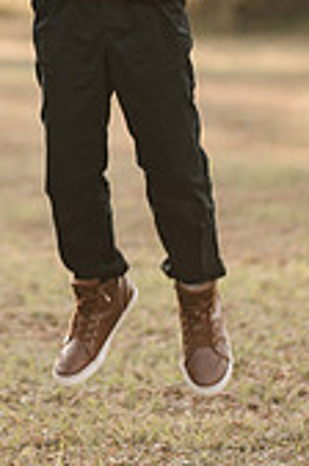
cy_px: -39
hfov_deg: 6.0
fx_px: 2934
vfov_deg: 9.0
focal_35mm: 227
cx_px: 25
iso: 80
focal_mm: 85
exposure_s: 1/400
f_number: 1.8
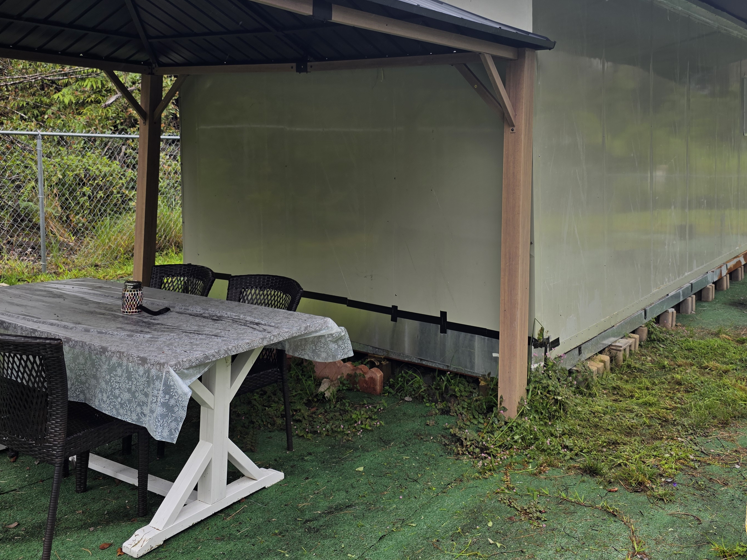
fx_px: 734
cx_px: 400
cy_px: 171
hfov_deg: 53.9
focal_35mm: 34
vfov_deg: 41.1
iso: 12
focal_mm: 6.3
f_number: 1.7
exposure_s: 1/214
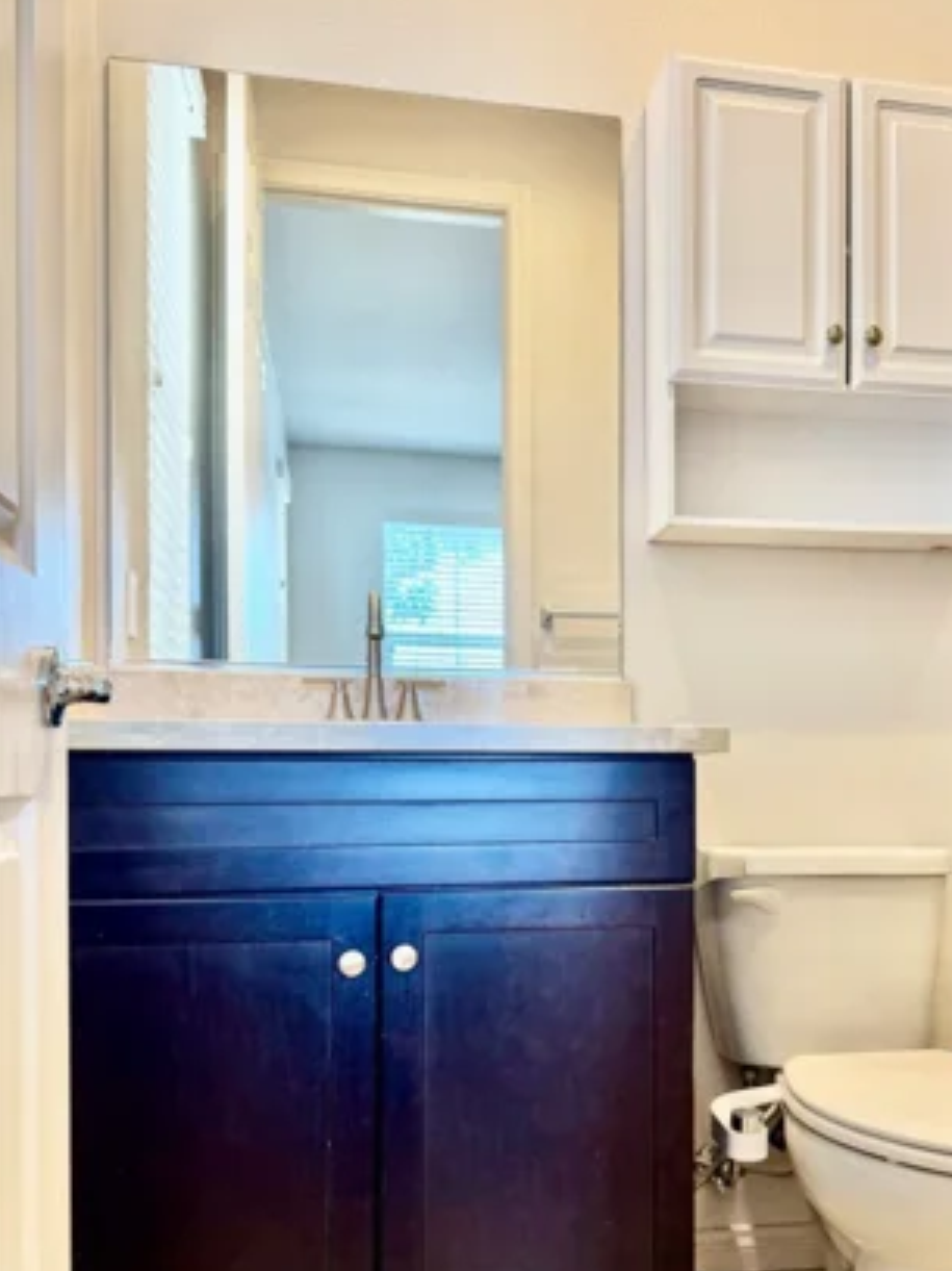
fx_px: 1211
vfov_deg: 54.8
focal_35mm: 33
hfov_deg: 42.2
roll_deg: +0.7
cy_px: 790
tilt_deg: -1.0
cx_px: 649
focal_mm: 6.76
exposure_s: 1/60
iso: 125
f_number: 1.78
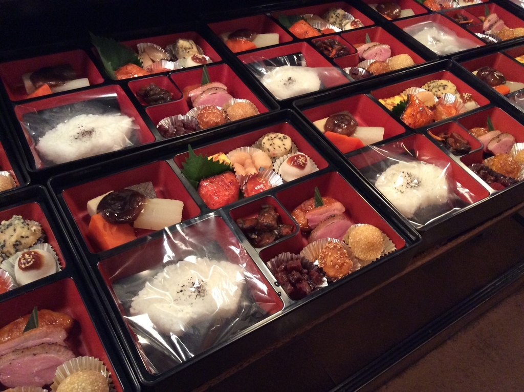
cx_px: 262
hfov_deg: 56.9
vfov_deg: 44.1
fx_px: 484
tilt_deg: -45.6
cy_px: 196
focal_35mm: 32
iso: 250
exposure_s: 1/24
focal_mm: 3.3
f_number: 2.4
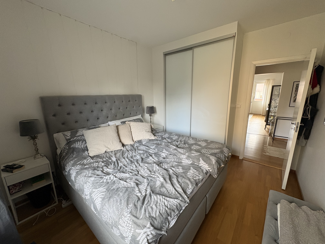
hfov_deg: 102.1
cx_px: 162
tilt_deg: -11.0
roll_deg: +1.9
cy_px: 122
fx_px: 131
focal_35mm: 14
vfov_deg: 85.7
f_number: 2.2
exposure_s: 1/65
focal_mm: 2.22
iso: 200
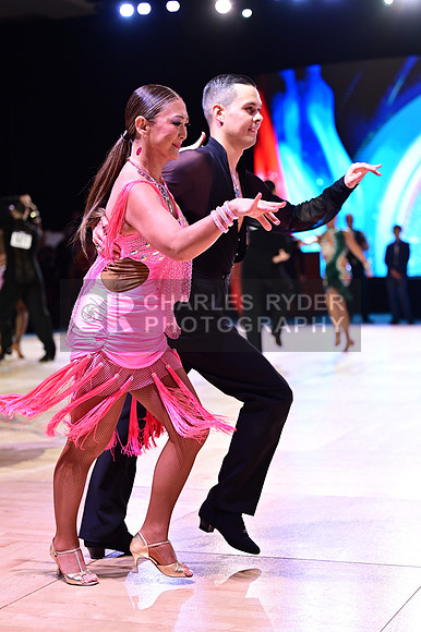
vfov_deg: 28.9
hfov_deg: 19.4
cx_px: 210
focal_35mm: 70
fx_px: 1229
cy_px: 316
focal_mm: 70
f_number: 2.8
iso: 1600
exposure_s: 1/320
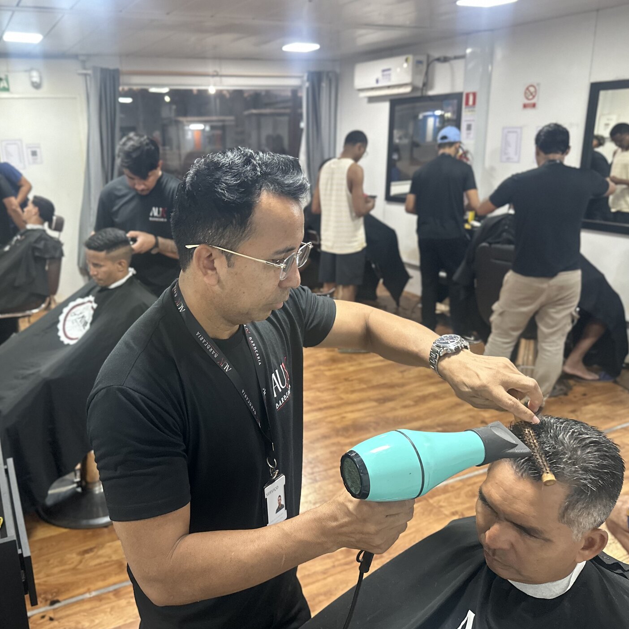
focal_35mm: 29
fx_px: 596
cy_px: 315
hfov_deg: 55.0
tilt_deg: -16.5
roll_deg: +1.0
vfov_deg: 55.6
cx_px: 237
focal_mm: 6.86
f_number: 1.78
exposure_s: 1/60
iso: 500
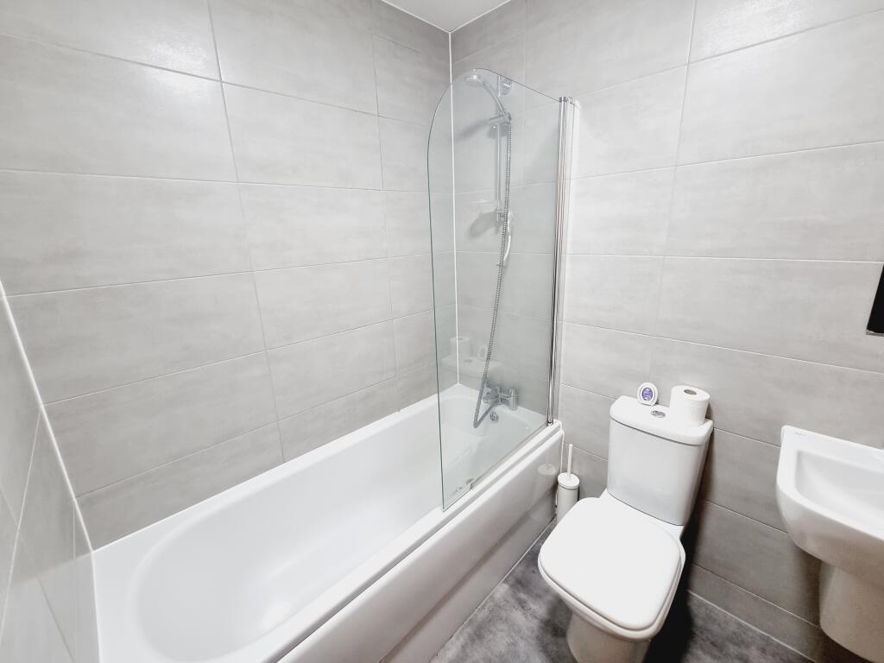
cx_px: 442
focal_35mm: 13
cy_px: 332
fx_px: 332
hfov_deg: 106.2
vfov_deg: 89.9
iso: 320
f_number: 2.2
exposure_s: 1/50
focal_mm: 2.2
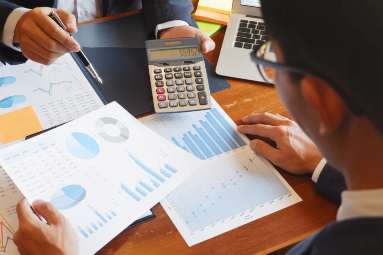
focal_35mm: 57
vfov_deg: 23.8
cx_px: 179
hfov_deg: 35.0
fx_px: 606
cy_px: 122
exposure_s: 1/80
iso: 800
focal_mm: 32.3
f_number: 4.9
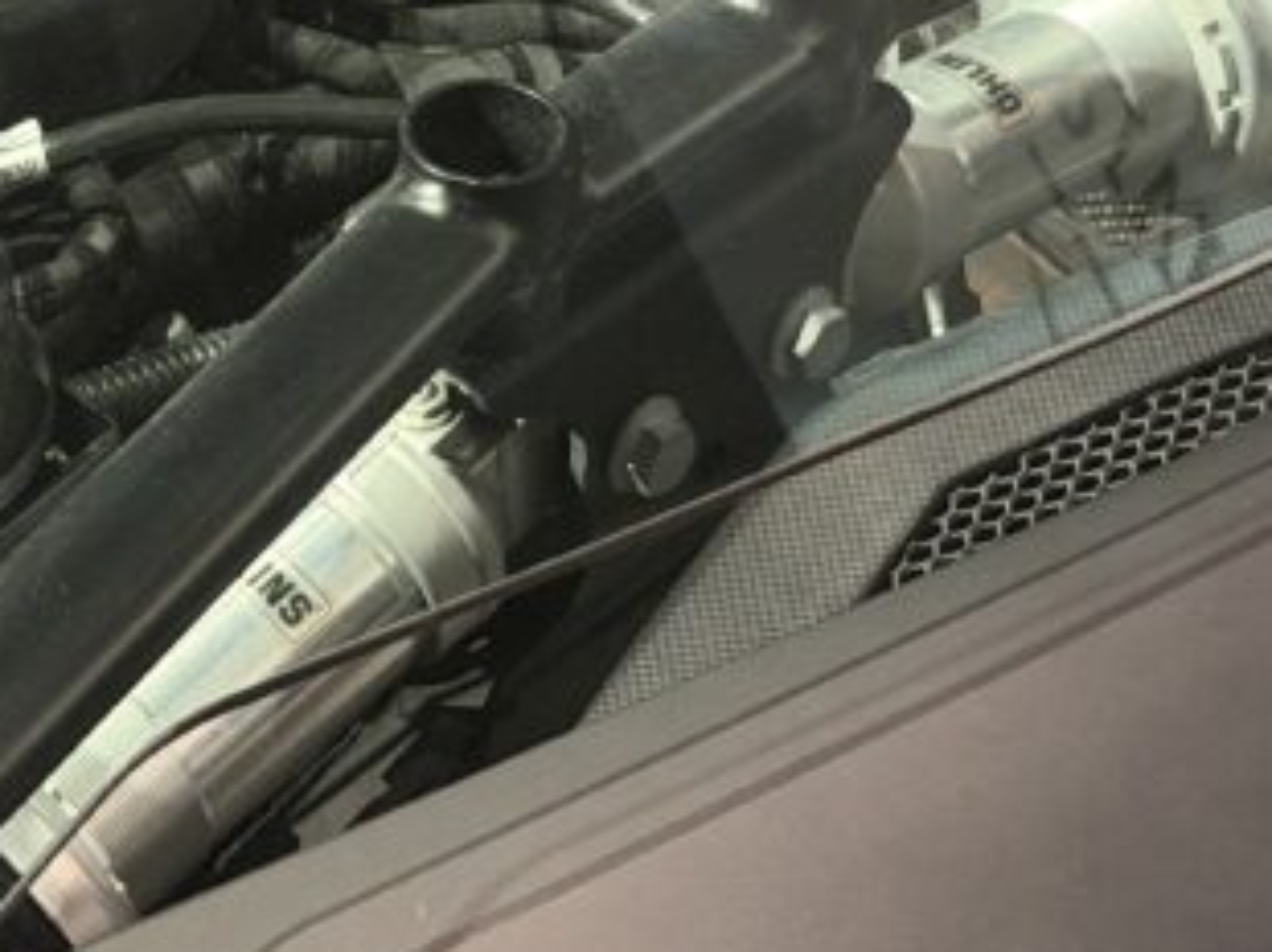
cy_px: -172
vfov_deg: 12.2
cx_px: 168
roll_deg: +1.3
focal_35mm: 119
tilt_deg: -34.2
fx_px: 4369
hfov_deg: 16.4
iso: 640
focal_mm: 6.76
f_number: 1.78
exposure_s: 1/30
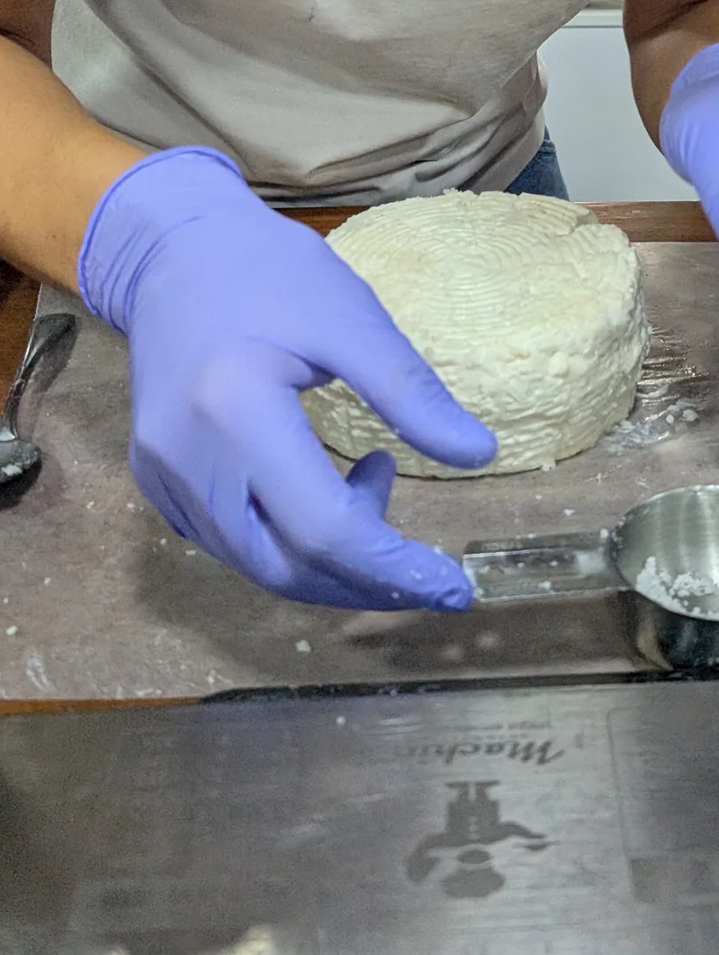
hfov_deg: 27.2
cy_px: 74
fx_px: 1465
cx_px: 543
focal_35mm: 53
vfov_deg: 33.9
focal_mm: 6.9
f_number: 1.68
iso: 116
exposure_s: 1/120
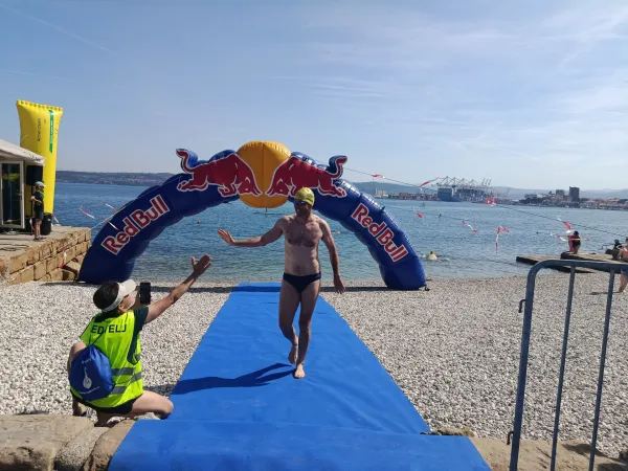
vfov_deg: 56.8
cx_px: 314
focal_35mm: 24
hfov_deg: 71.6
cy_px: 236
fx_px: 435
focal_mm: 5.24
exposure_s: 1/792
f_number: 1.7
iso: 52
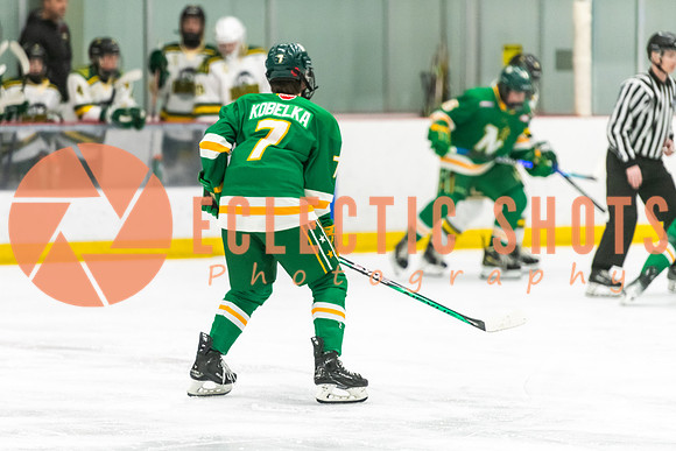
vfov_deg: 5.8
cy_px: 196
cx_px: 274
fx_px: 4458
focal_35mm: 237
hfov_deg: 8.7
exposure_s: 1/800
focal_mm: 195
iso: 3200
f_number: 2.8
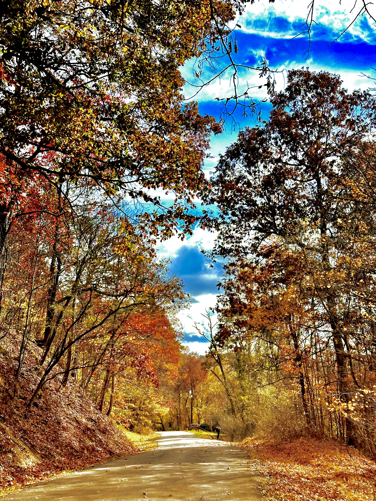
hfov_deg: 30.3
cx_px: 188
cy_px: 250
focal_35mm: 48
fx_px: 695
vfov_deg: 39.7
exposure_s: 1/3731
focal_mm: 6.86
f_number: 1.78
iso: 64
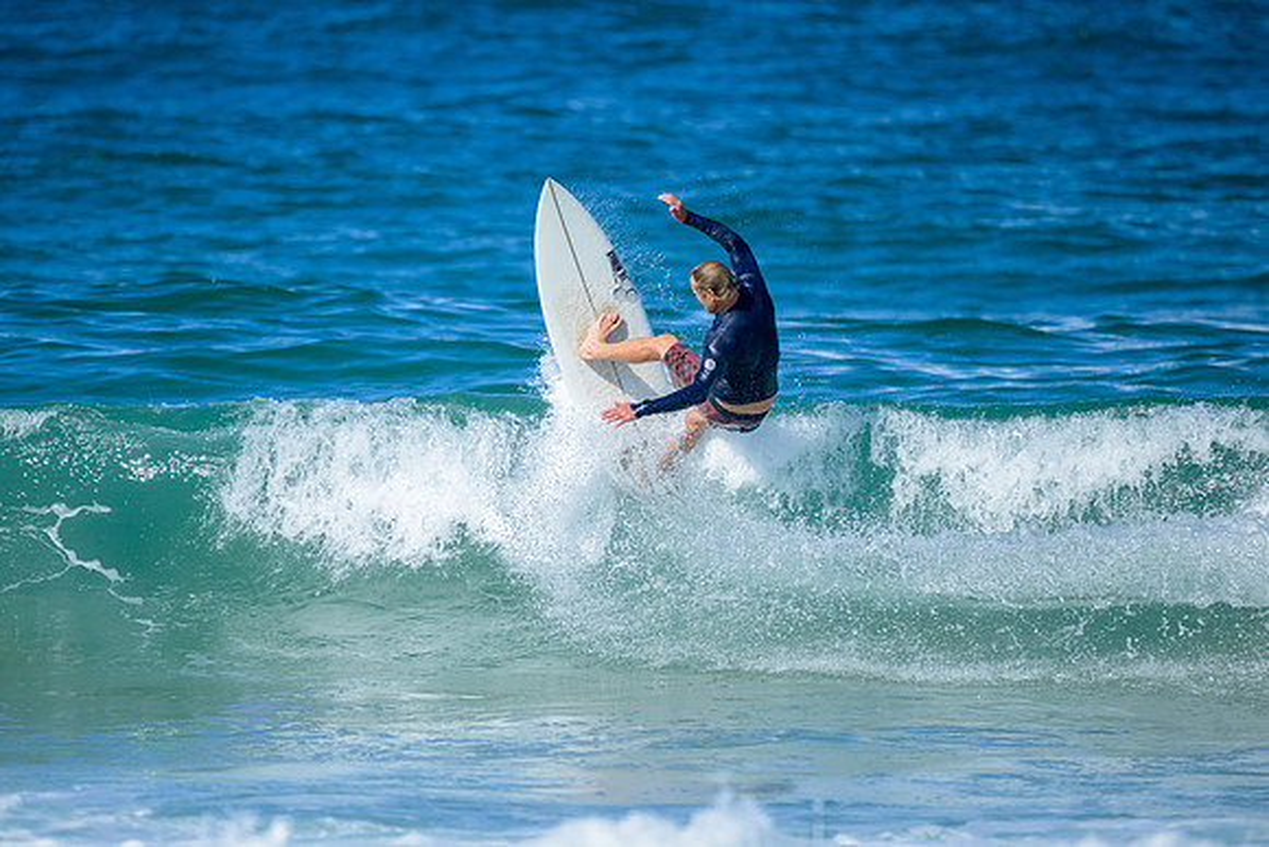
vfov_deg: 1.7
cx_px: 634
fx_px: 28205
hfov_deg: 2.6
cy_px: 424
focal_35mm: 800
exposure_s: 1/2500
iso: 400
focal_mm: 800
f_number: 6.3
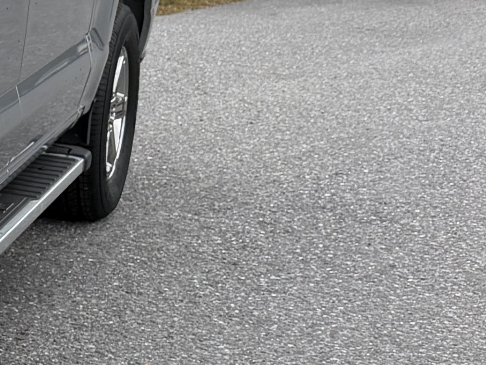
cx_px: -515
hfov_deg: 14.1
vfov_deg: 12.9
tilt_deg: -8.9
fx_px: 1615
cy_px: 141
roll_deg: -2.1
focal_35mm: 115
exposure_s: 1/1361
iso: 100
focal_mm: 6.76
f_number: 1.78
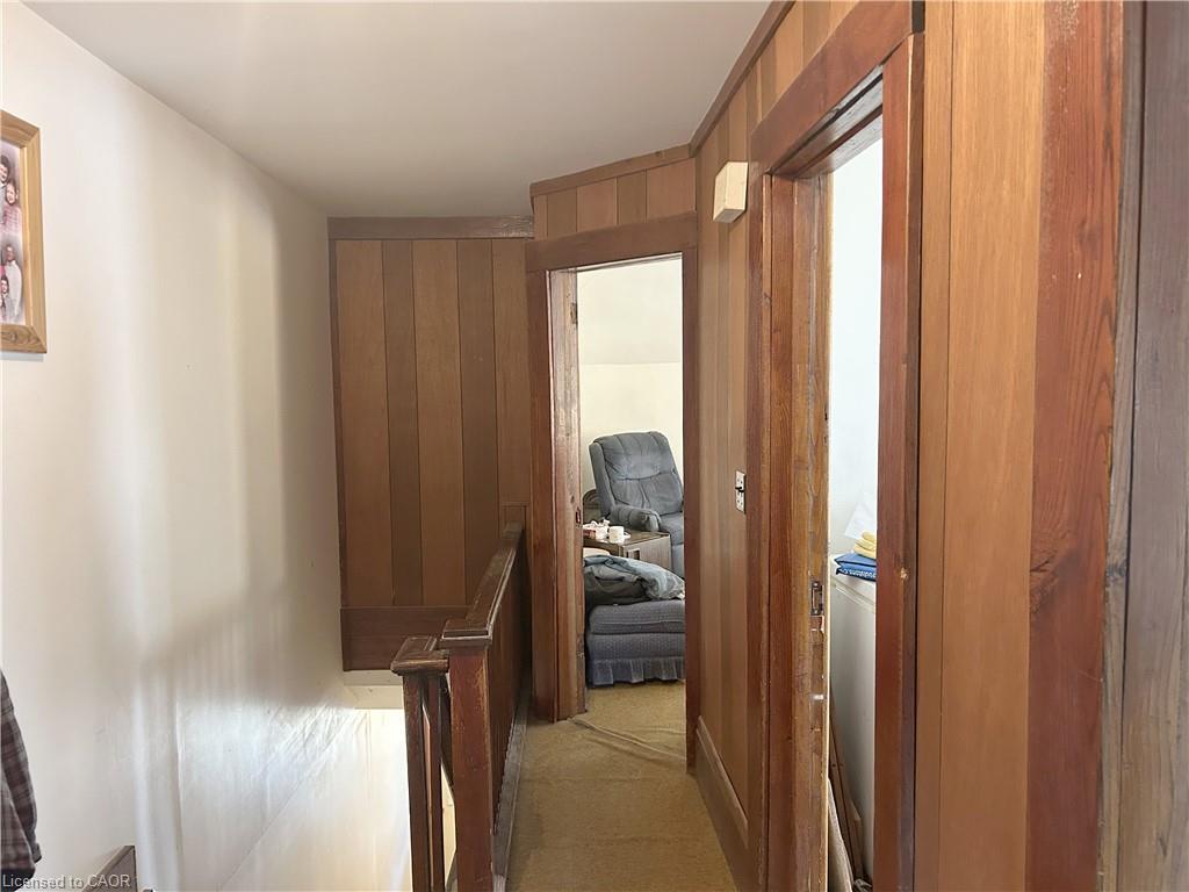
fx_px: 893
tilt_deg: -3.9
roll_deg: +1.2
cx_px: 594
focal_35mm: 26
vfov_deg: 53.1
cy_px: 446
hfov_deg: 67.3
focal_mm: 5.7
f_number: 1.5
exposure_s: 1/40
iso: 500
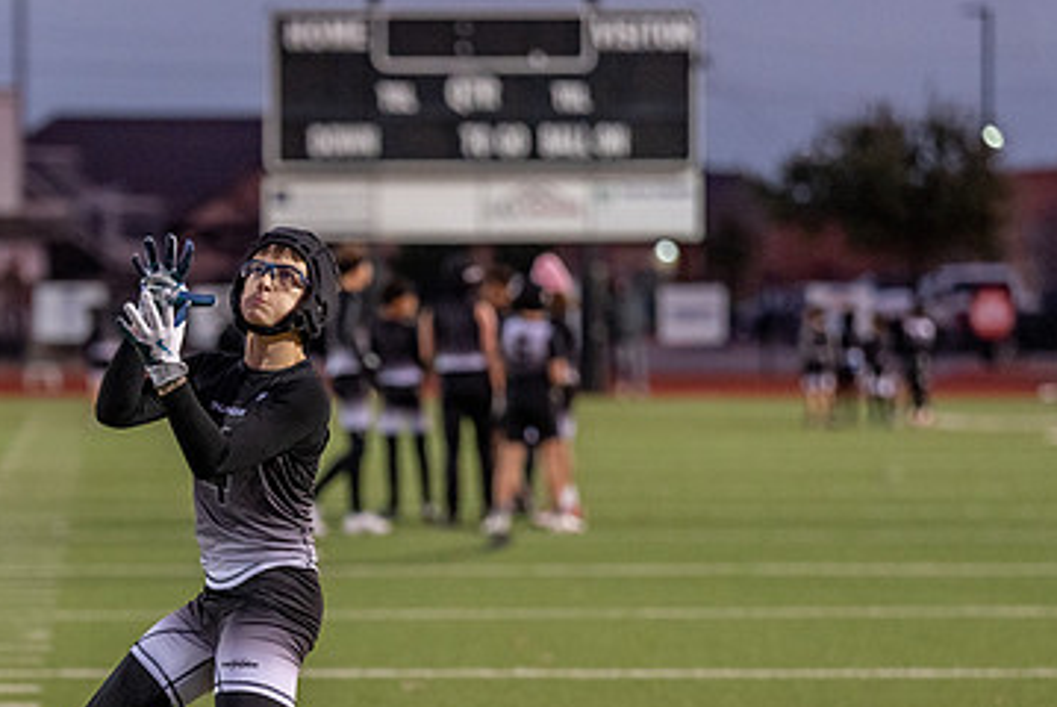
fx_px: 6347
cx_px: 250
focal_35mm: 216
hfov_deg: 9.5
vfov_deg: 6.4
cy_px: 544
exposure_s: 1/1000
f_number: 2.8
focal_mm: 128
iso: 4000
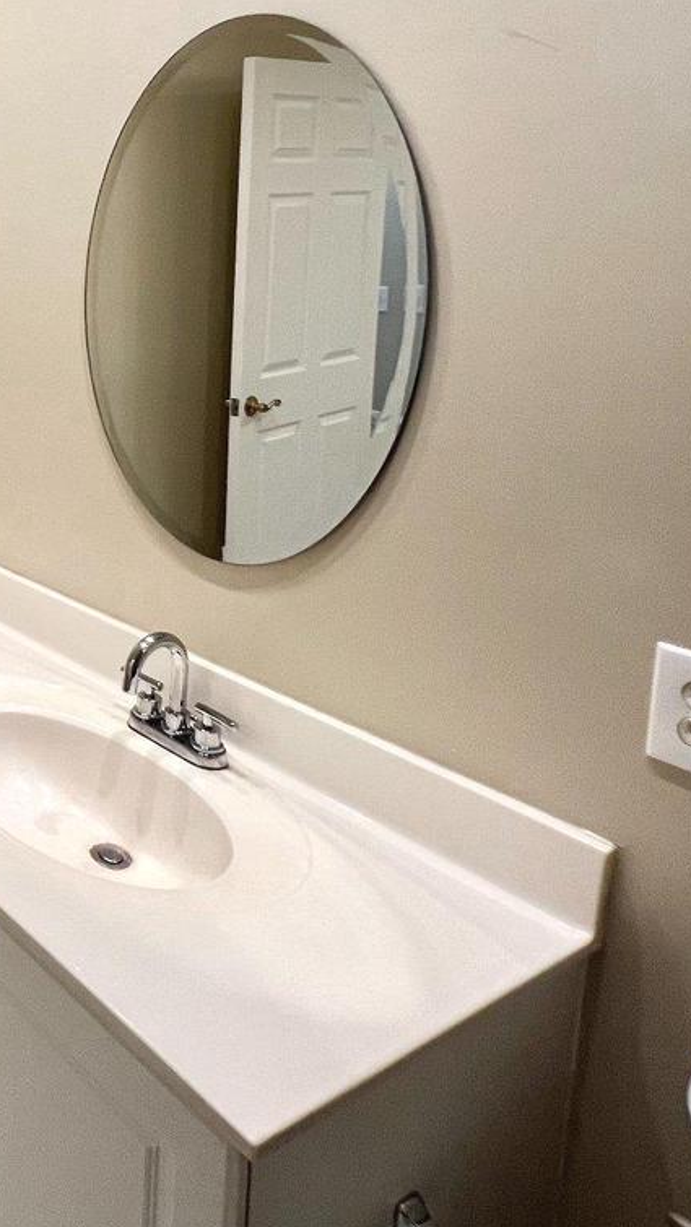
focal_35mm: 27
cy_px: 367
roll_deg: +2.1
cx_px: -278
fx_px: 879
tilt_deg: -8.2
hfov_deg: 30.2
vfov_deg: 67.1
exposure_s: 1/60
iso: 125
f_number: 1.8
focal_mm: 1.57
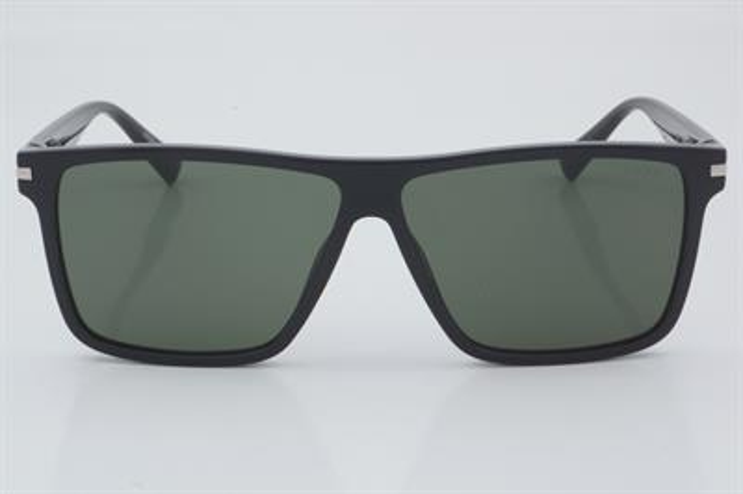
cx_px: 372
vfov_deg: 16.5
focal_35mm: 82
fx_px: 1701
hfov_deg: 24.6
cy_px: 247
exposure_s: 1/3
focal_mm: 55
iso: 100
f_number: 32
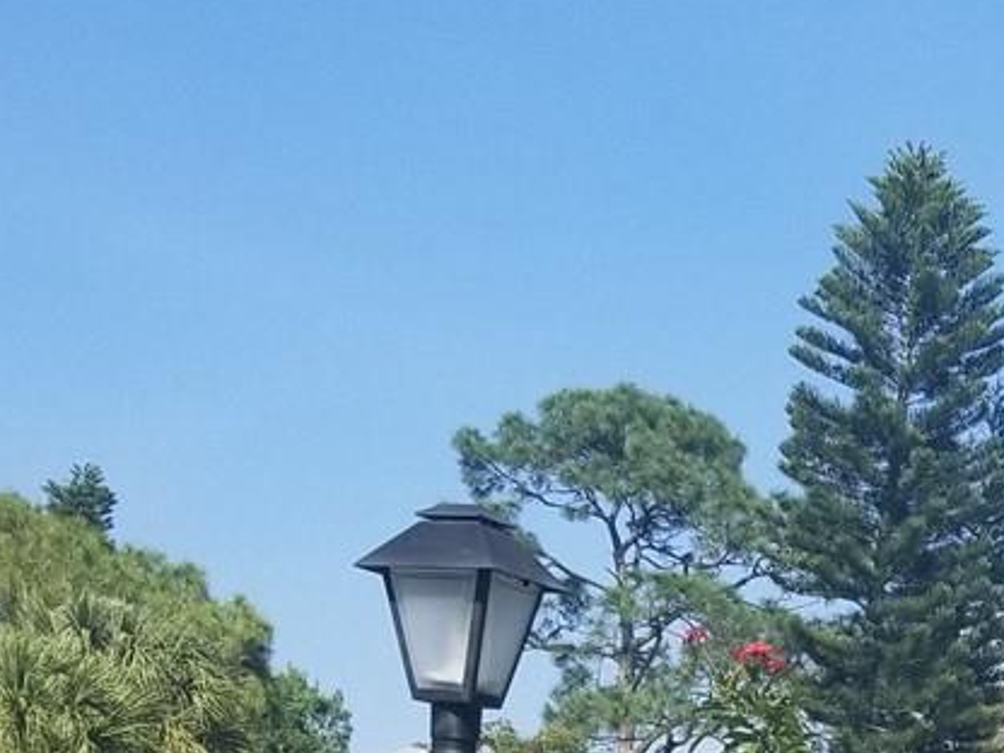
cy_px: 1161
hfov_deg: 18.9
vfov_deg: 13.8
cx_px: 1093
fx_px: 2900
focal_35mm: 100
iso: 50
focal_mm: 4.3
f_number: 1.7
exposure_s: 1/2248
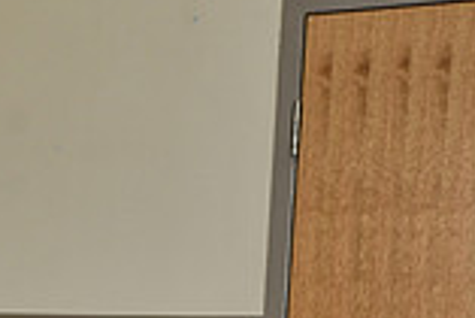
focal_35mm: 129
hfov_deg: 14.4
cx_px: -309
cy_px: 562
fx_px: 1704
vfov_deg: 10.1
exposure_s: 1/60
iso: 200
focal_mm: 35
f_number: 5
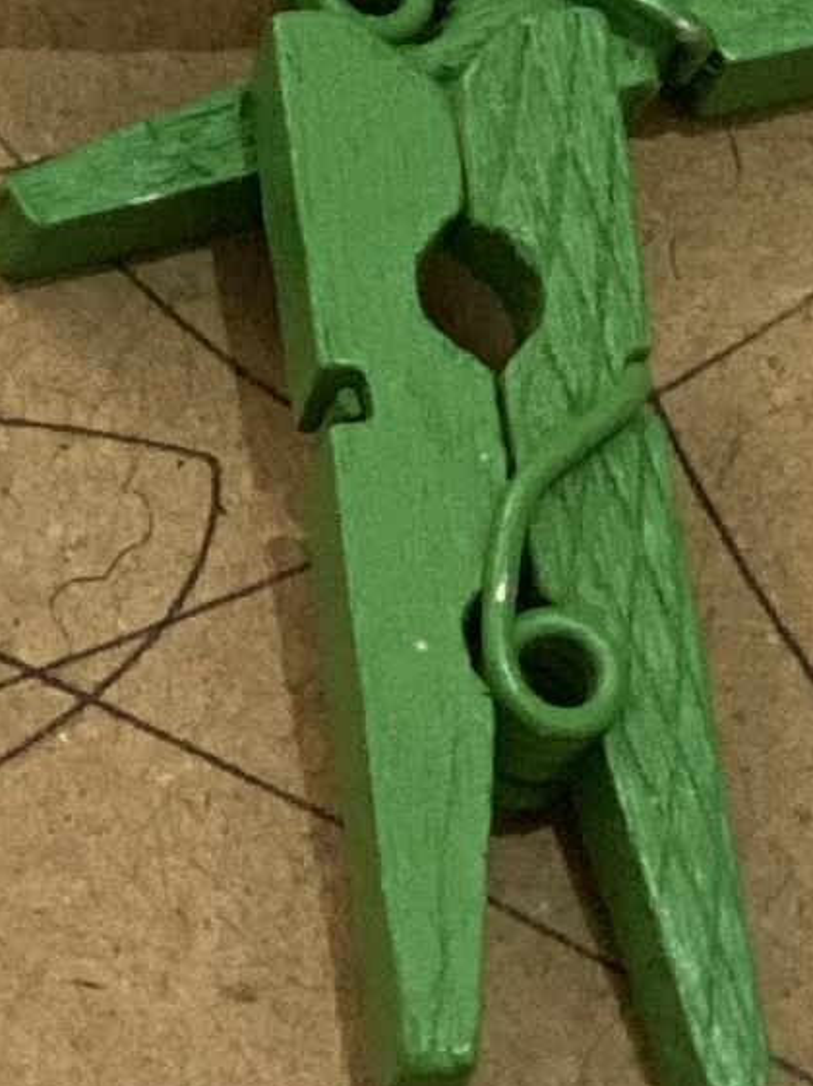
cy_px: -64
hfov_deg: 3.8
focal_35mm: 374
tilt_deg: -63.0
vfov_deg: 5.3
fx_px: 11725
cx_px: -1818
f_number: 2
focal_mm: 6
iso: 250
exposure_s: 1/36
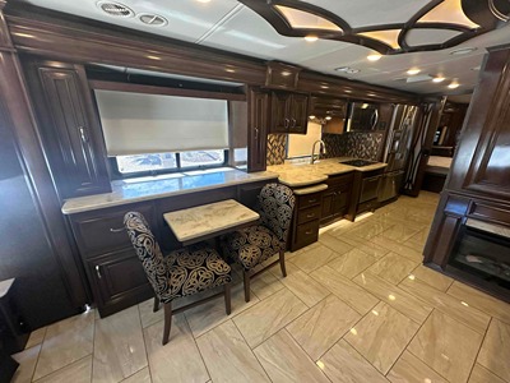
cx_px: 255
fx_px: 206
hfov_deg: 102.1
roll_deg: -0.7
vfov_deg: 85.7
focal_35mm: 14
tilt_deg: -14.1
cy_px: 192
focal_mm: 2.22
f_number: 2.2
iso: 160
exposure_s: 1/60
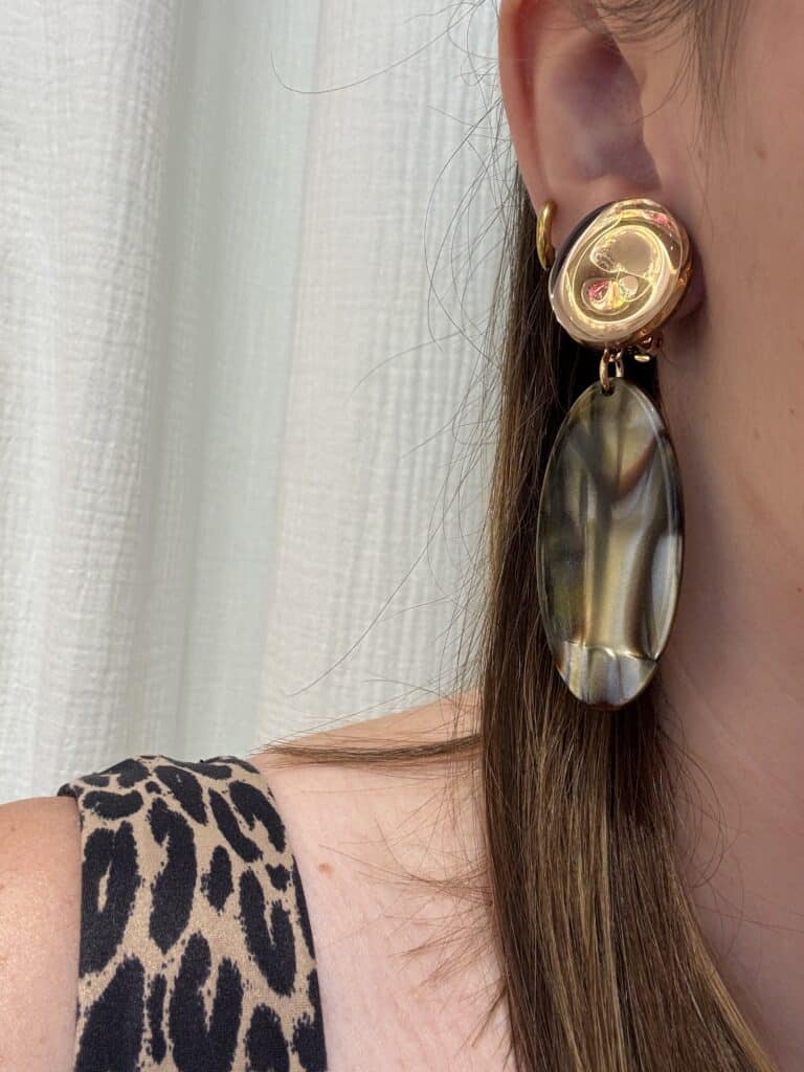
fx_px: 929
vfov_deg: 60.0
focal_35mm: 30
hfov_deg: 46.8
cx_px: 402
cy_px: 536
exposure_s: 1/100
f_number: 1.9
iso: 64
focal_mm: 2.69
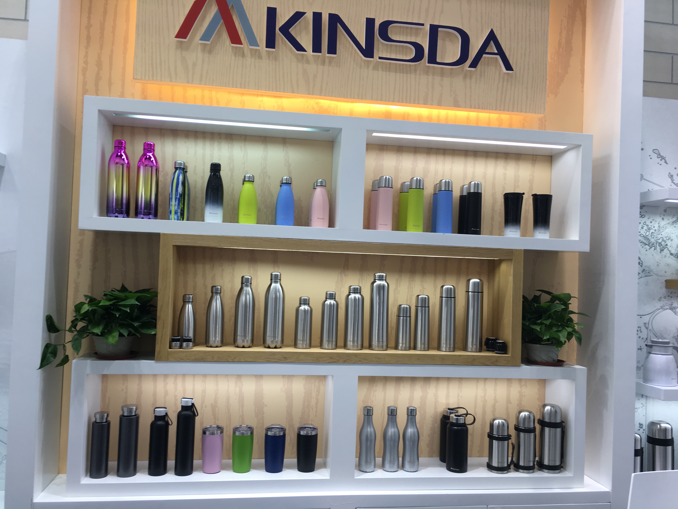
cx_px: 339
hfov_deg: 61.7
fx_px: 568
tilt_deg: +1.3
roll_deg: -2.7
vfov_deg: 48.2
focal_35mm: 29
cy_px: 254
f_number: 2.2
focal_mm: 4.15
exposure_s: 1/50
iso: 25
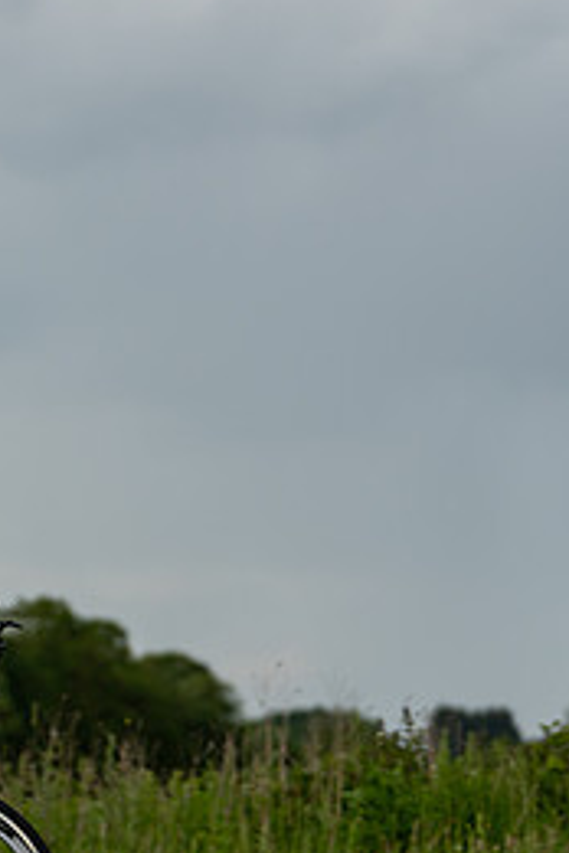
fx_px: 5310
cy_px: 593
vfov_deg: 9.2
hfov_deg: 6.1
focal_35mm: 224
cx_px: -209
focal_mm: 97
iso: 250
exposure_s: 1/500
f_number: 3.2
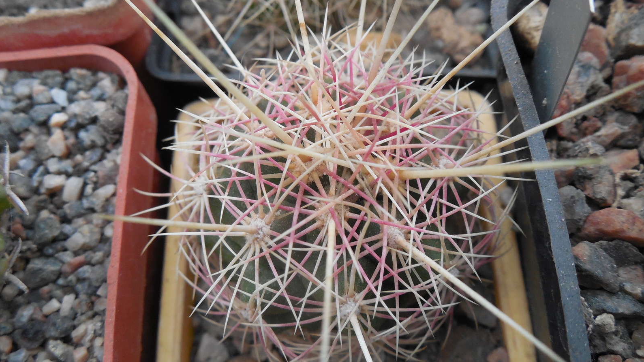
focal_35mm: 34
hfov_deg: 58.0
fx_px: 581
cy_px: 141
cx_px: 323
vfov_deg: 34.5
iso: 320
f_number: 3.6
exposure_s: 1/30
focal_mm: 5.6
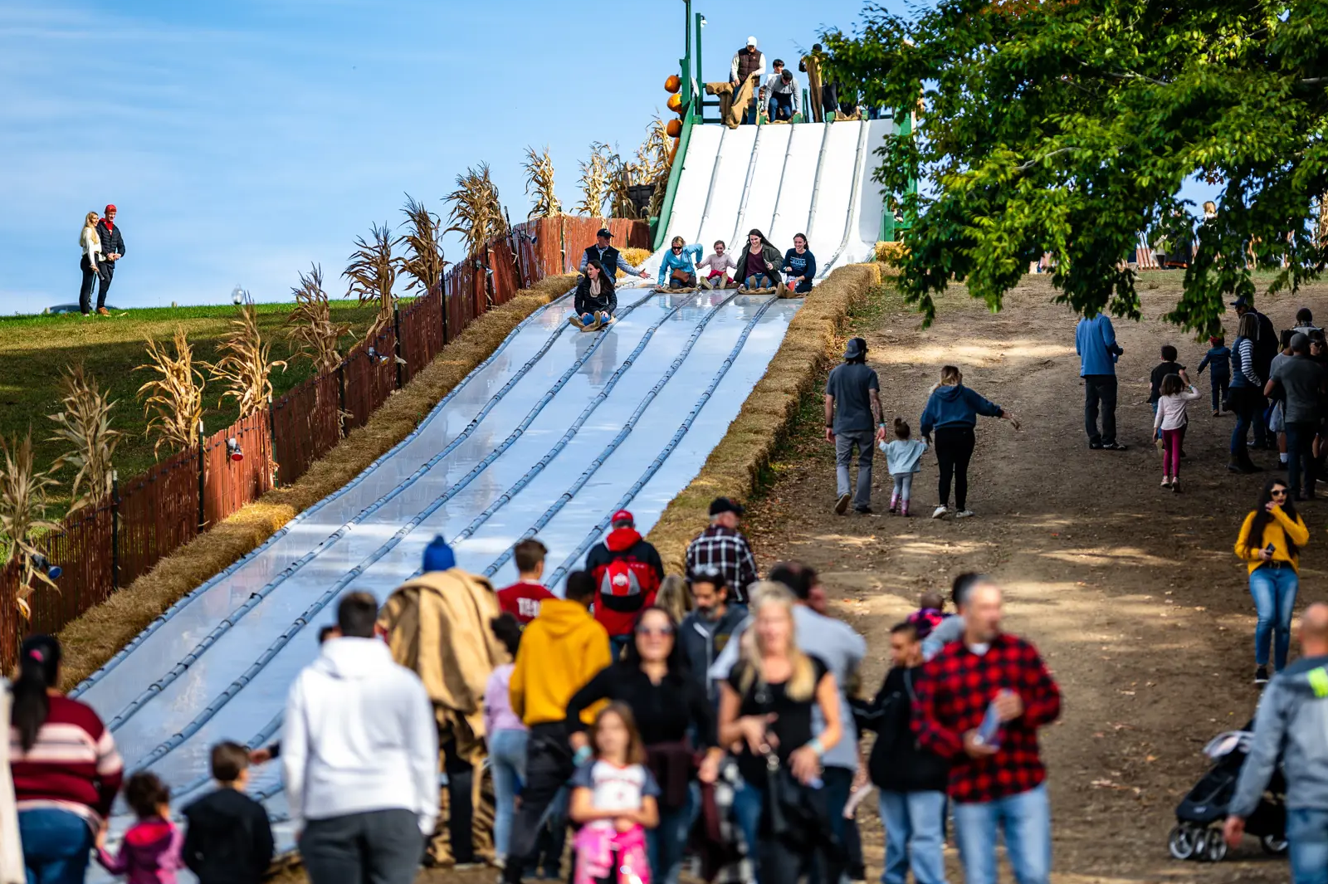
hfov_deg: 16.3
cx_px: 690
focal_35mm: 126
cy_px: 359
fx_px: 4645
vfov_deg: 10.9
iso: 50
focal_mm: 105
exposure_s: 1/2500
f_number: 1.4
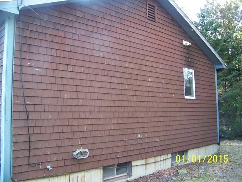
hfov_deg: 51.4
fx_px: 252
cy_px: 91
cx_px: 121
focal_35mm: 36
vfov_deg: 39.7
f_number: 2.8
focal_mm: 5.85
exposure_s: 1/30
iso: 100
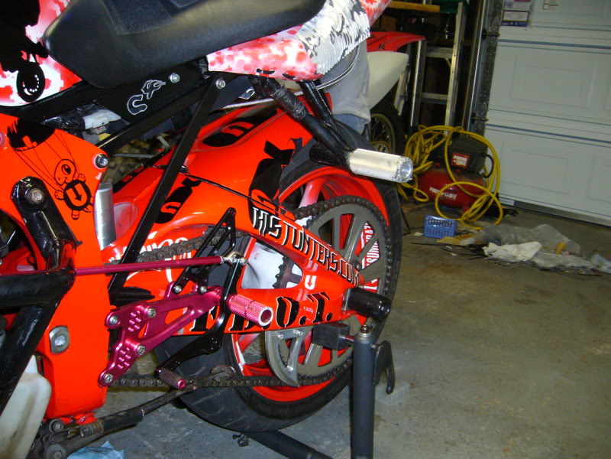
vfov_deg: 40.7
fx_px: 618
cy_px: 230
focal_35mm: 35
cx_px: 306
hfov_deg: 52.6
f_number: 2.8
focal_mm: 5.8
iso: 160
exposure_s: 1/8
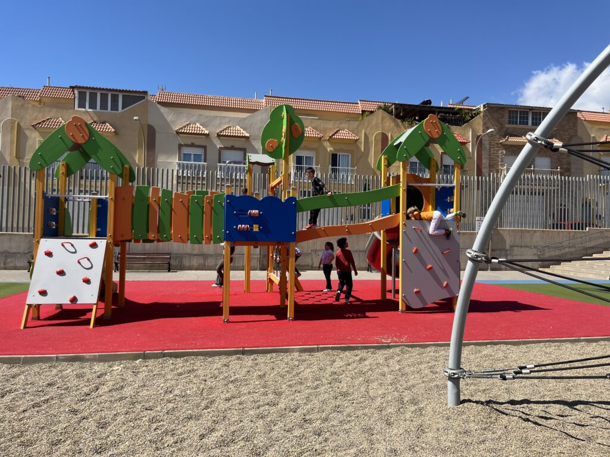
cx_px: 305
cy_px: 228
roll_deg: -0.8
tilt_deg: +5.0
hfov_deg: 67.3
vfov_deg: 53.1
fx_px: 458
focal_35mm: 26
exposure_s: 1/4310
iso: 50
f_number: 1.6
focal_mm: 5.1
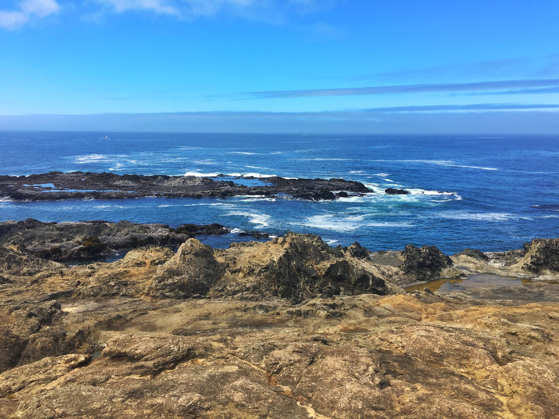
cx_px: 280
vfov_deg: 48.2
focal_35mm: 29
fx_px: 468
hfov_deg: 61.7
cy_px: 210
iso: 25
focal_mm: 4.15
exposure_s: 1/1451
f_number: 2.2
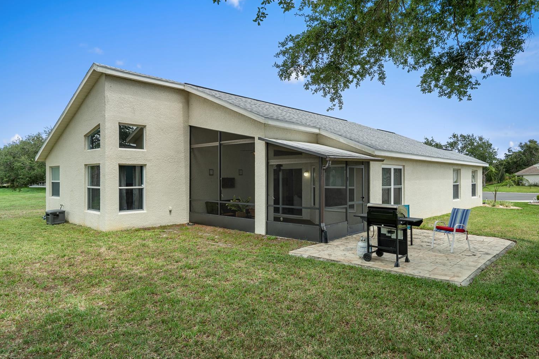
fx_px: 329
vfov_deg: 57.2
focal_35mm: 22
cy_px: 181
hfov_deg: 78.6
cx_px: 274
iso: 320
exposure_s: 1/100
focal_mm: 21
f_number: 9
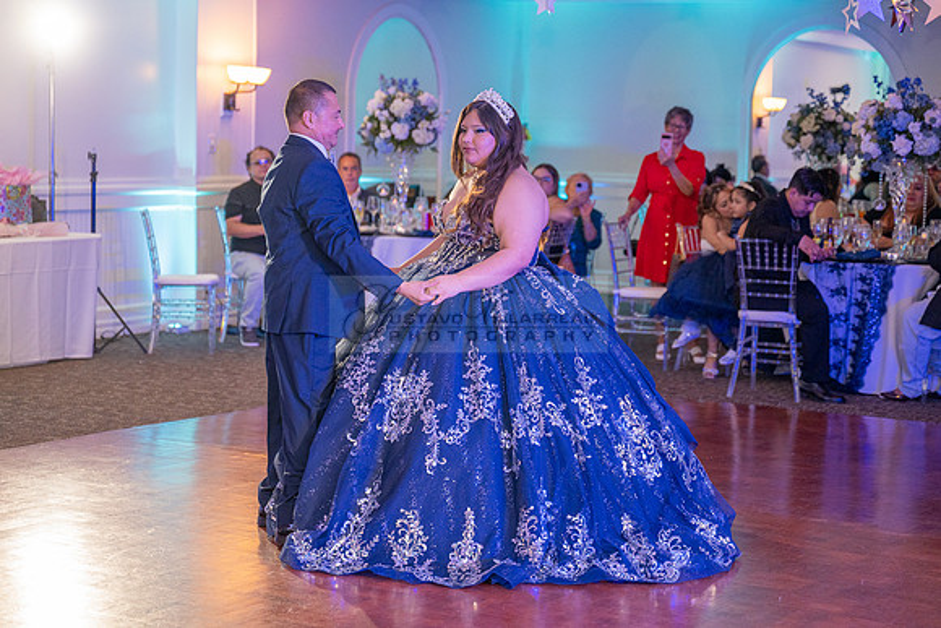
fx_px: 2045
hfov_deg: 25.9
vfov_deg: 17.5
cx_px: 415
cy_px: 321
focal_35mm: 78
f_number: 2.8
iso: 1250
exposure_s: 1/200
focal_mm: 70
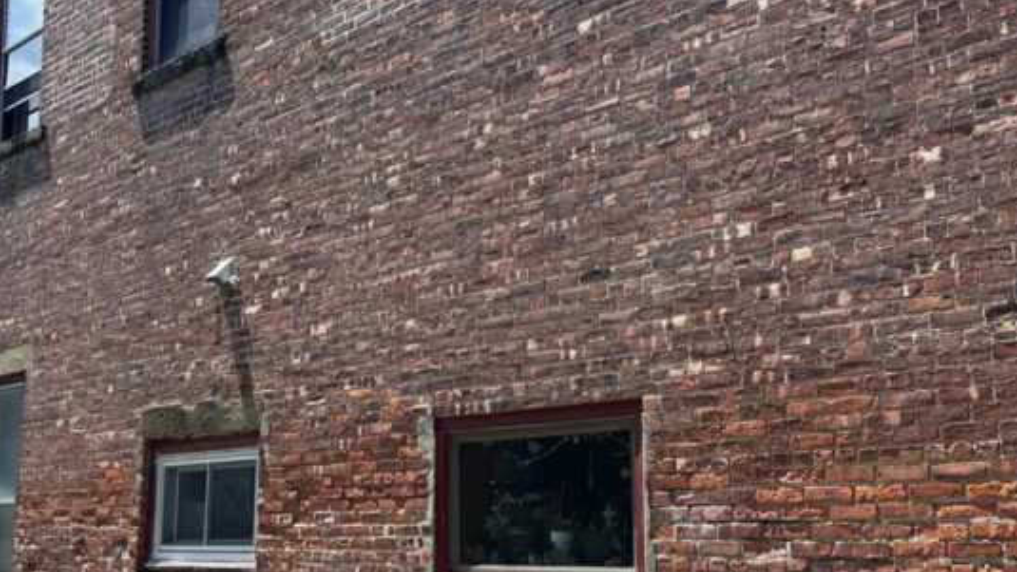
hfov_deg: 40.8
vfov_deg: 23.9
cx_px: 331
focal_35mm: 50
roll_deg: -2.0
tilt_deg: +9.9
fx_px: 1348
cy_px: 329
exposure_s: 1/1812
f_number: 1.78
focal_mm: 6.86
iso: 80
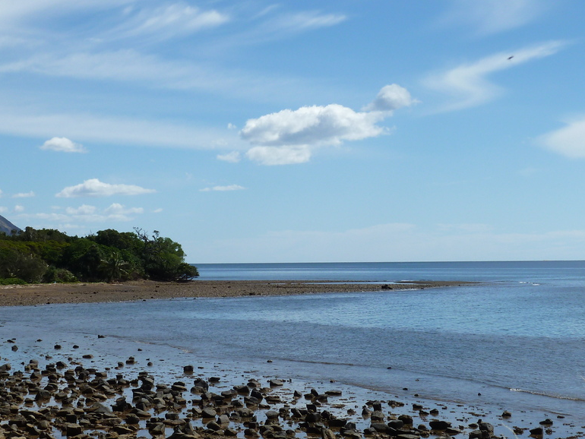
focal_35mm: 81
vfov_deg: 18.2
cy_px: 270
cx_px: 235
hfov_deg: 24.1
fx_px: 1369
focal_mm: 8.5
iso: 80
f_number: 5.6
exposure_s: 1/500
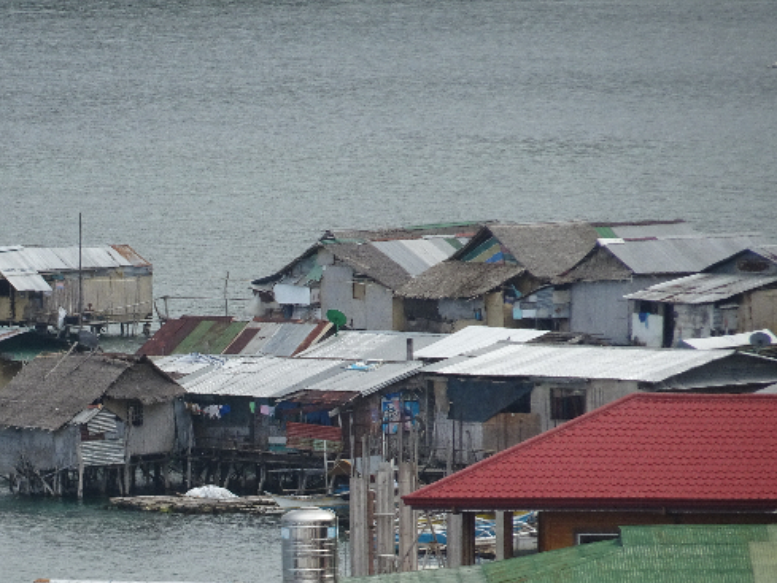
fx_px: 15155
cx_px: 238
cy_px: 327
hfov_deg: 2.9
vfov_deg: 2.2
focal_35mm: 675
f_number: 6.3
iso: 100
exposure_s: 1/250
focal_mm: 70.55
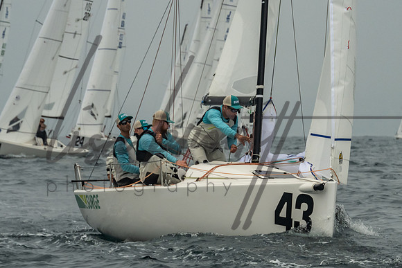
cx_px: 238
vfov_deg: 5.5
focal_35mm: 252
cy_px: 106
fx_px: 2817
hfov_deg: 8.2
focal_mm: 150
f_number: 9
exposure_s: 1/3200
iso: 800
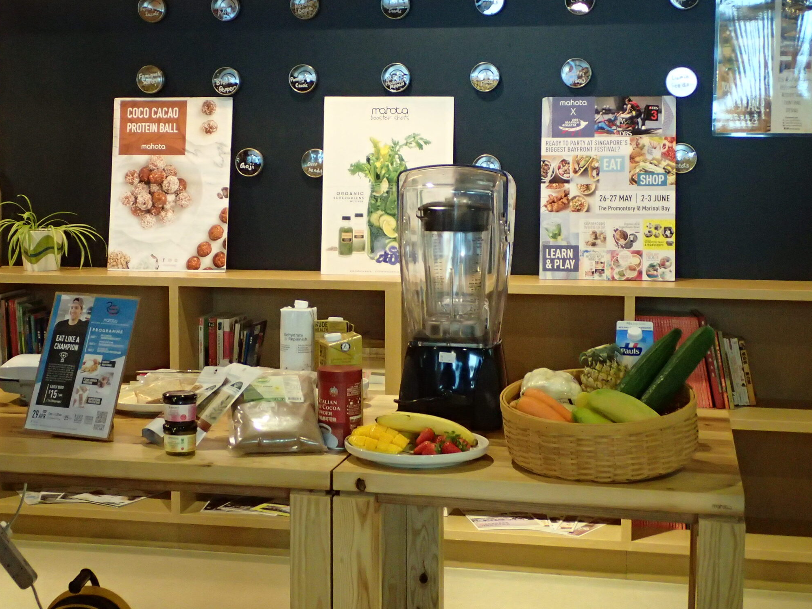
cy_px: 264
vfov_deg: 24.8
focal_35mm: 59
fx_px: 1384
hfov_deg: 32.6
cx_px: 314
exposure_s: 1/50
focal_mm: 8.41
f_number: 3.1
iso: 800
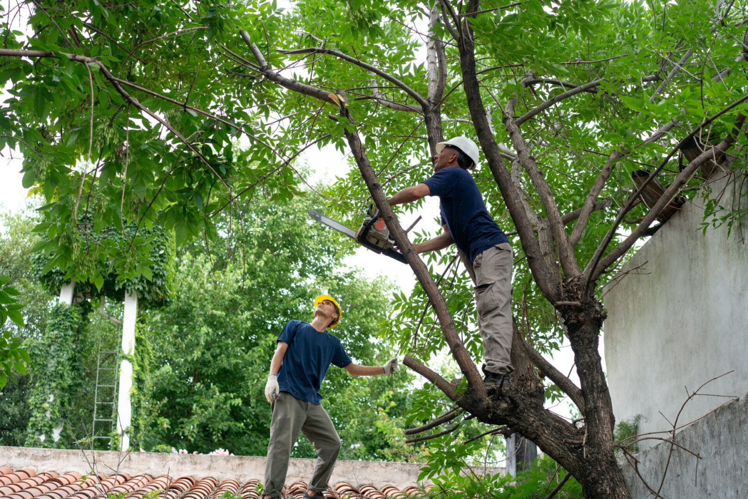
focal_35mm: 55
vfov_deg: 24.6
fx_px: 1143
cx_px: 374
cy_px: 250
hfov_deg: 36.2
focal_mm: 55
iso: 100
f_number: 4
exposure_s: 1/125
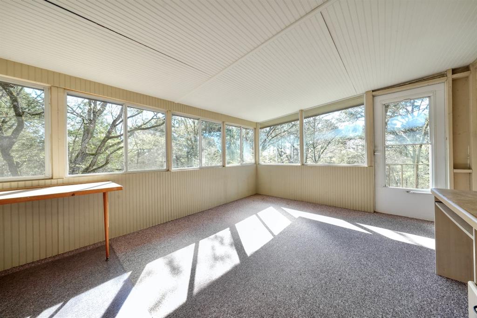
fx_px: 159
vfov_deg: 90.0
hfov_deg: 112.6
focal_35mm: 12
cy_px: 159
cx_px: 238
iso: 800
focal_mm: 12
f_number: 10
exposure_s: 1/25
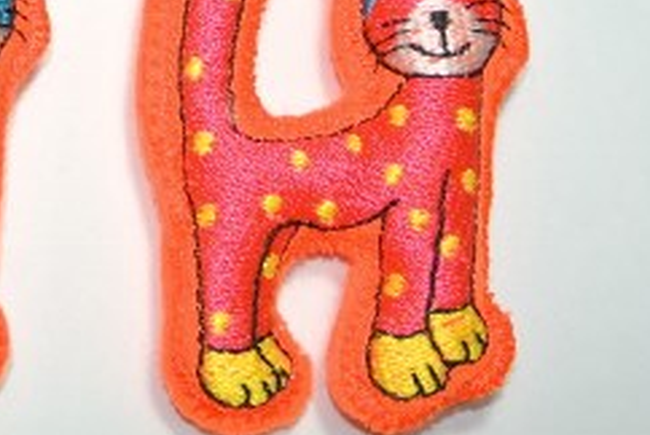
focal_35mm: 98
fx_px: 1772
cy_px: 3
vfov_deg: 13.8
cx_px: -134
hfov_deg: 19.5
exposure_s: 1/60
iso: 100
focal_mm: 14
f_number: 5.6
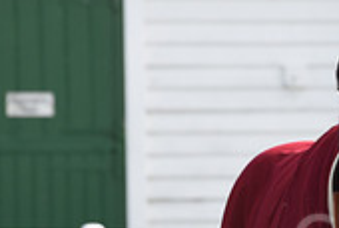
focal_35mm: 681
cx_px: 556
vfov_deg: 2.0
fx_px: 6424
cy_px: 361
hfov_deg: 3.0
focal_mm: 200
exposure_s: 1/2500
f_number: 5
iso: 800
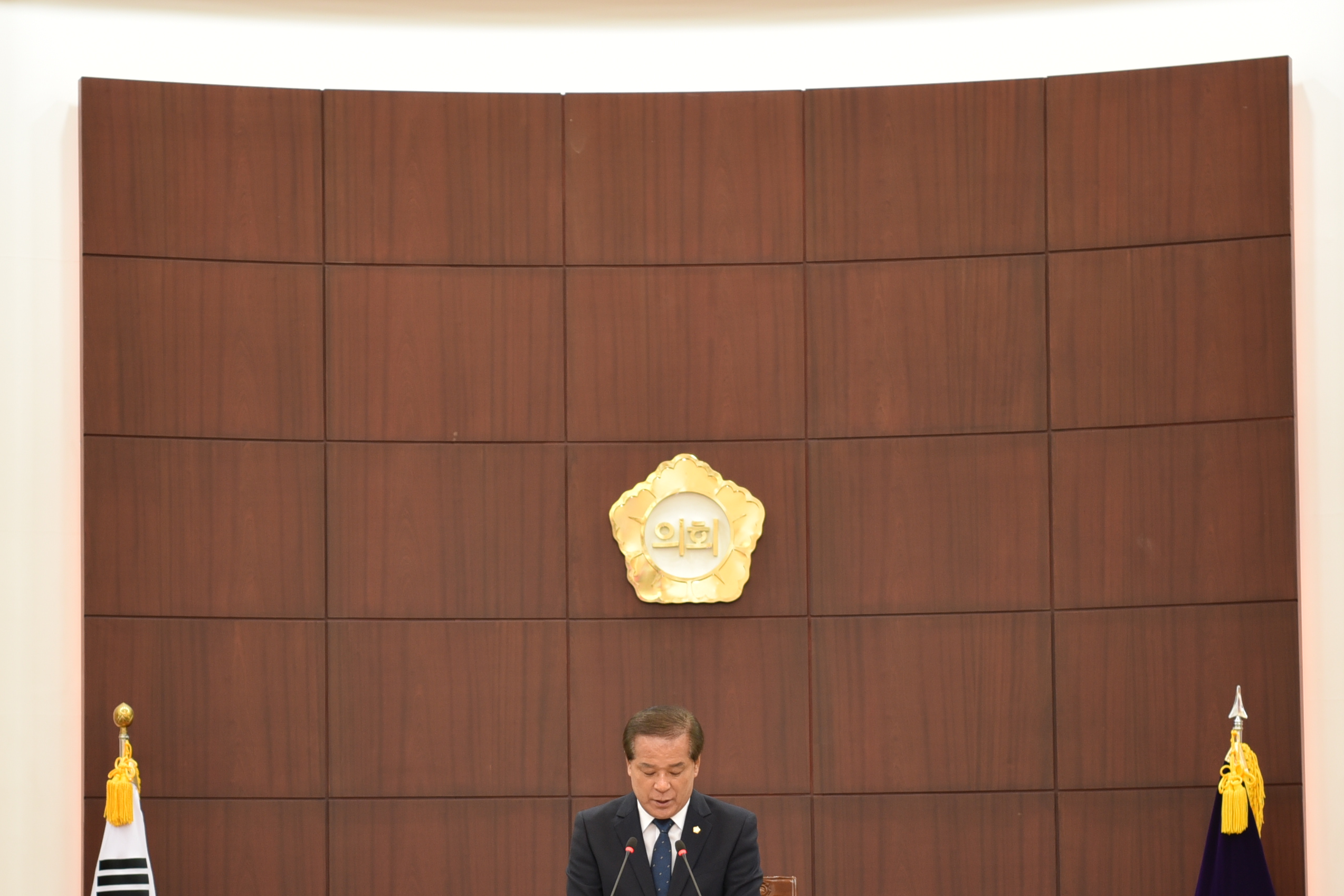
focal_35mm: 124
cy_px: 670
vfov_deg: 11.0
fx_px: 4629
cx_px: 612
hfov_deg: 16.5
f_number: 3.2
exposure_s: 1/60
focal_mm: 70
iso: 800
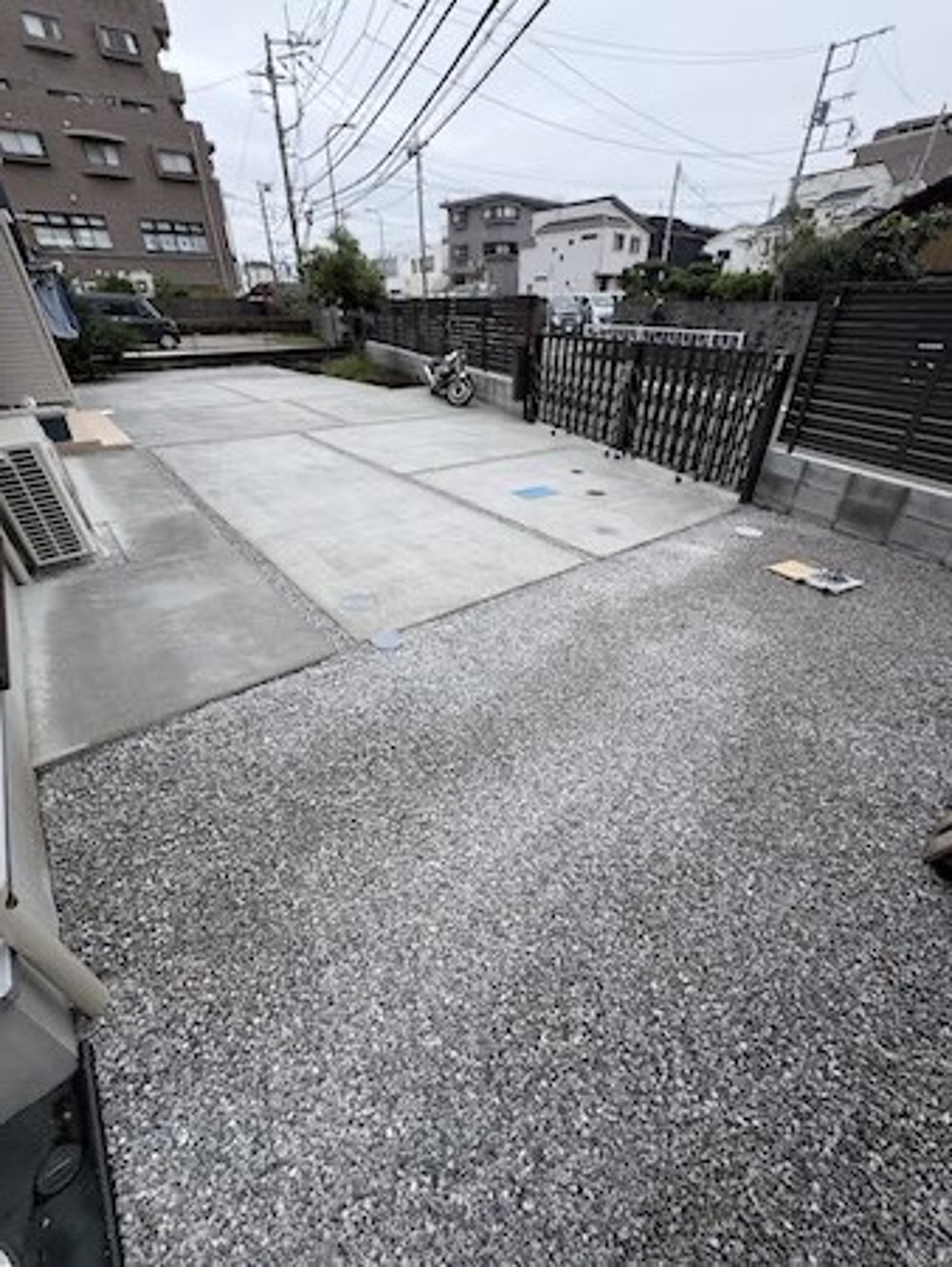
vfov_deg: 102.0
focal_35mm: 14
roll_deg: +0.2
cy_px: 634
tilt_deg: -32.3
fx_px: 513
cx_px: 476
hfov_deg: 85.7
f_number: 2.2
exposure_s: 1/451
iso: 40
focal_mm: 2.22
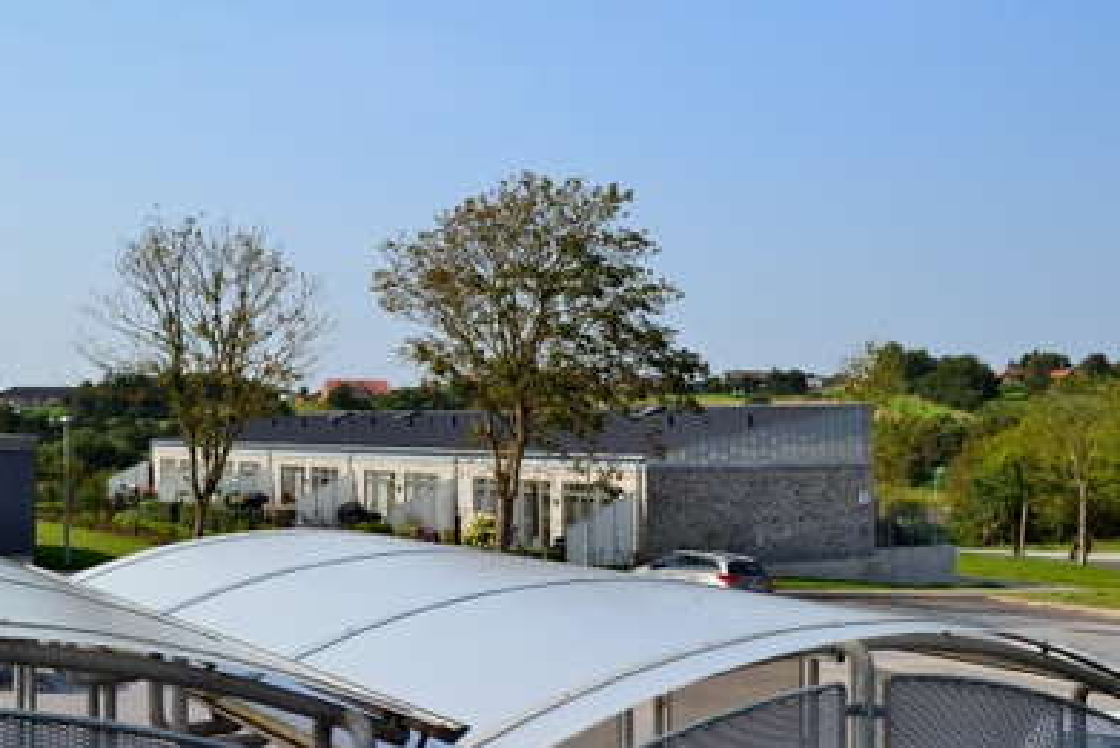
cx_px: 528
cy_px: 375
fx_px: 1400
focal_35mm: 45
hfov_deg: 43.6
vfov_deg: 29.9
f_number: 11
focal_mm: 28
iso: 400
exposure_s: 1/400
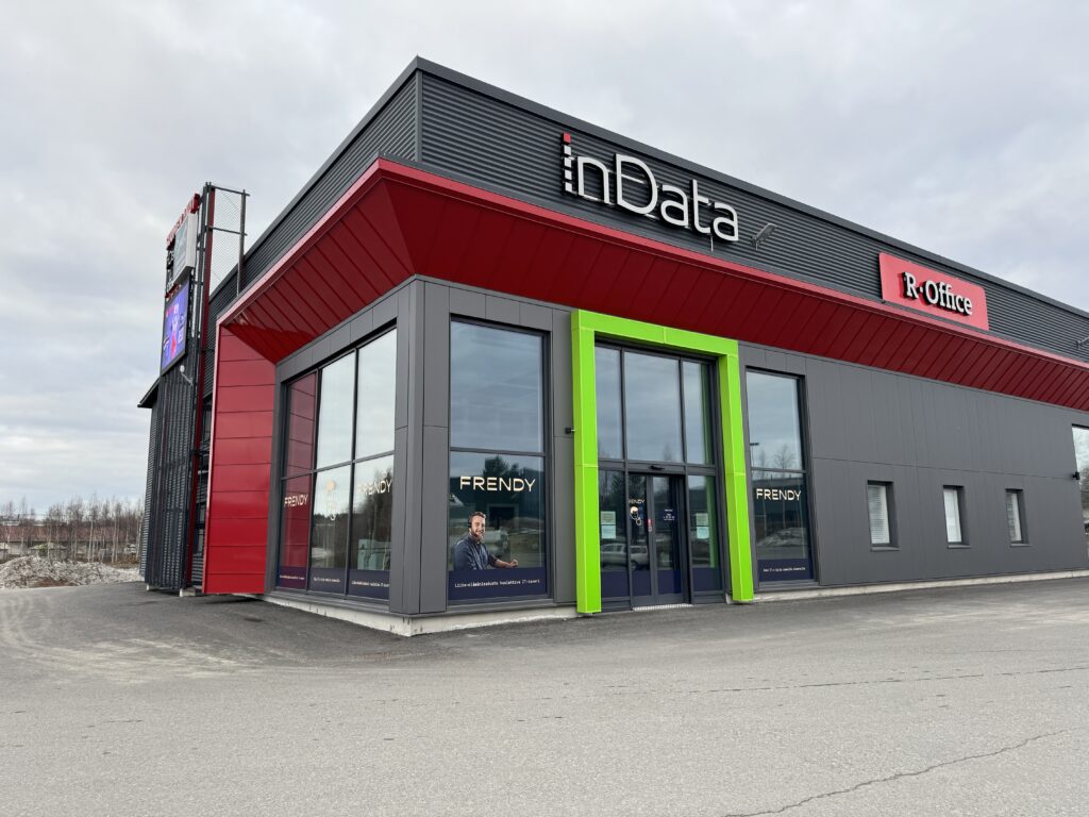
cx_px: 544
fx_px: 755
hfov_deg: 71.6
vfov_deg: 56.8
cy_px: 408
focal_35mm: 24
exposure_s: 1/250
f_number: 1.78
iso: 64
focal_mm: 6.76
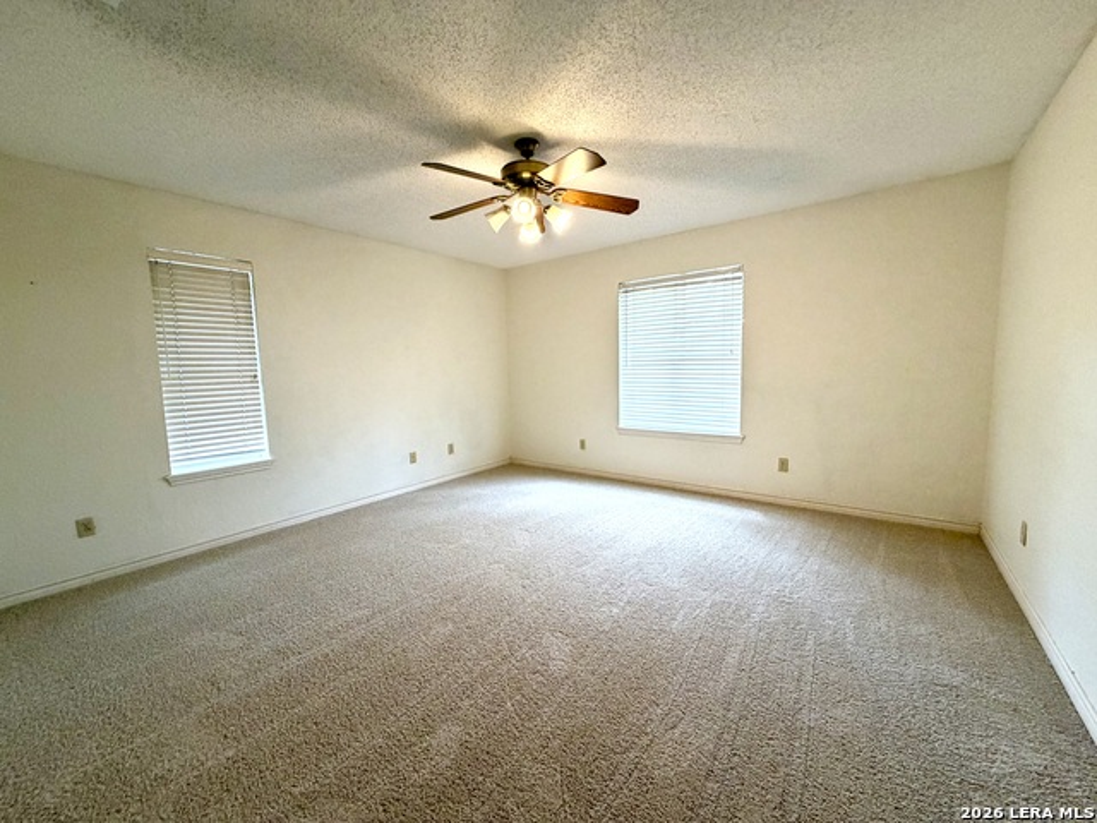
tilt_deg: -5.1
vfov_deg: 85.7
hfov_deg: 102.1
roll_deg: +1.6
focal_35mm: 14
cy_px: 412
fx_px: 444
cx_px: 548
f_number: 2.2
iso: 160
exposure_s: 1/60
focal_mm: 2.22
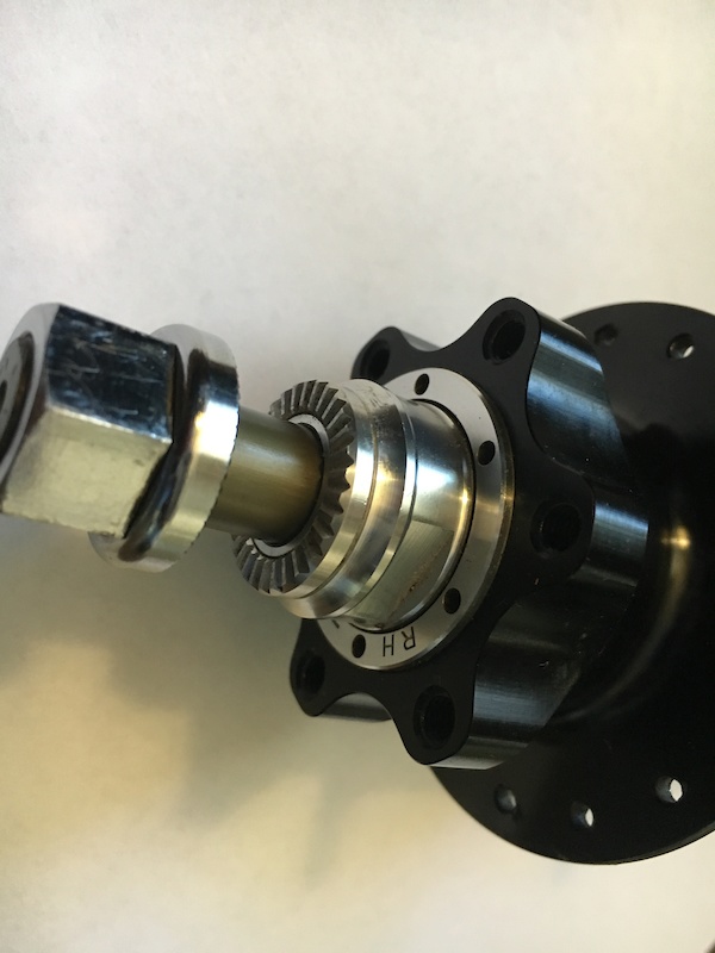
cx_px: 358
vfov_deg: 61.7
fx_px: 799
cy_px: 476
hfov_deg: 48.2
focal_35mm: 29
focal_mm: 4.15
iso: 200
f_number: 2.2
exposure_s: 1/15
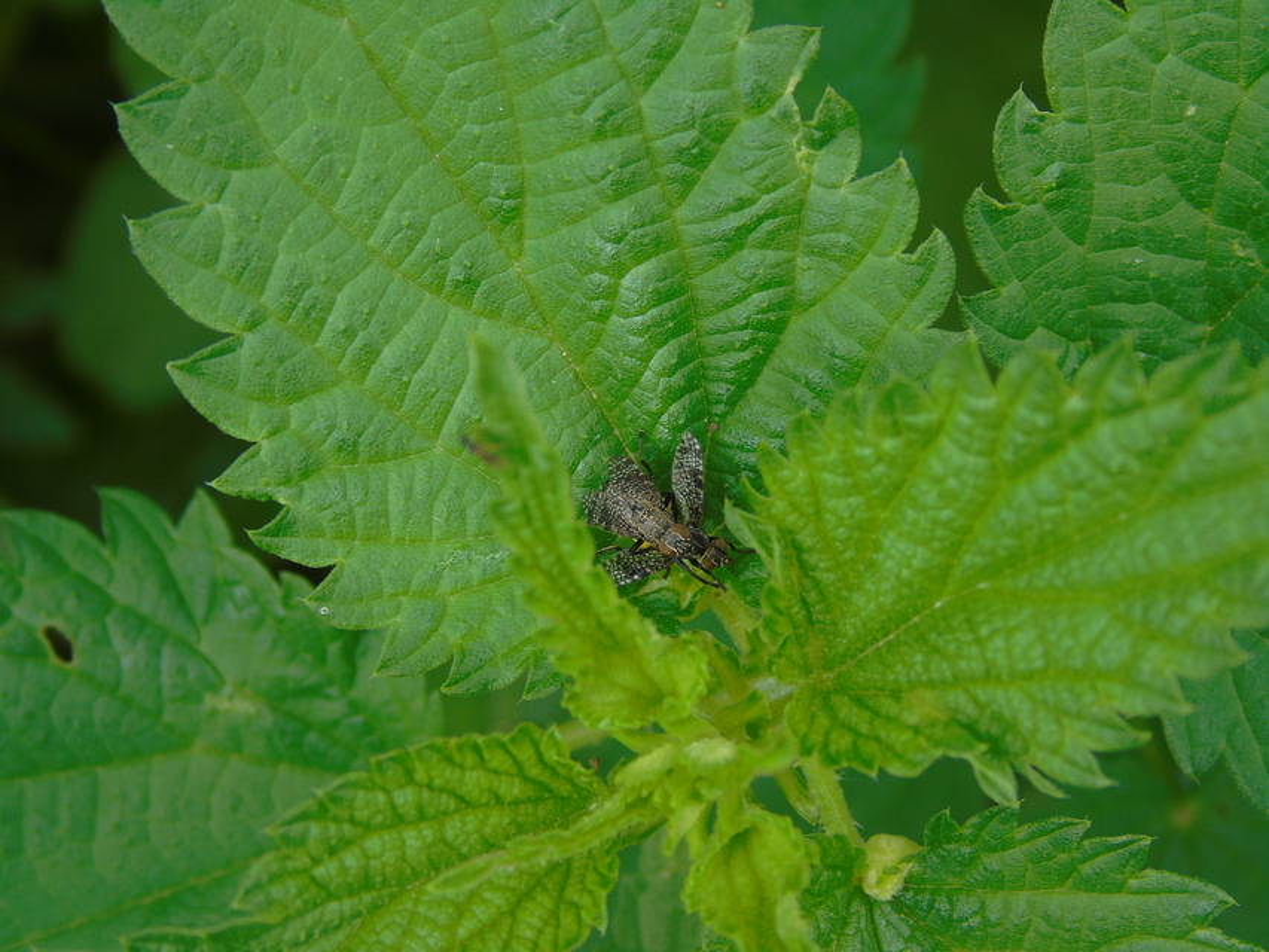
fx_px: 3960
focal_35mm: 108
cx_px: 634
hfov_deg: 18.2
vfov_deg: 13.7
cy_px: 476
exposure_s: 1/40
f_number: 4.4
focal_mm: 19
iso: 80
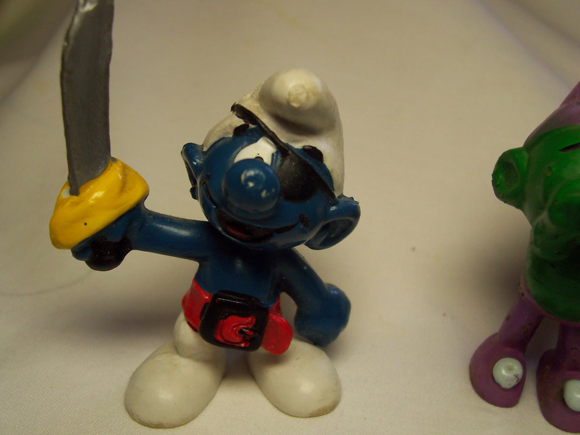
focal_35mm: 37
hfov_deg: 50.1
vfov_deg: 38.7
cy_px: 218
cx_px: 290
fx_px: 620
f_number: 2.8
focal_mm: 5.6
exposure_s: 1/125
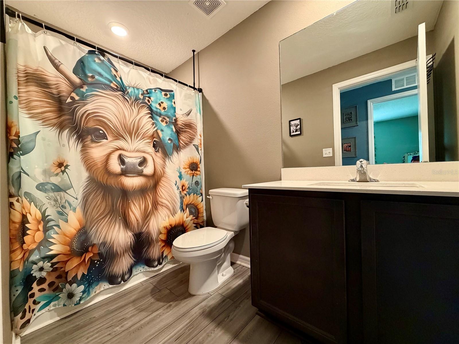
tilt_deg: -0.1
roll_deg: +1.8
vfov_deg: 85.7
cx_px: 230
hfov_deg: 102.1
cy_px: 172
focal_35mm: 14
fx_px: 186
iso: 500
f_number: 2.2
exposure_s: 1/60
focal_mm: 2.22
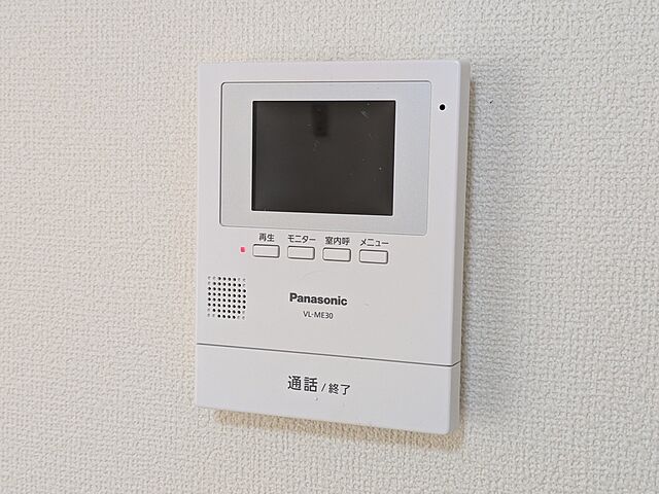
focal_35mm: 51
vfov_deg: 28.6
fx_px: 971
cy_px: 247
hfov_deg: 37.5
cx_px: 330
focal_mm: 5.43
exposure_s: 1/60
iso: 93
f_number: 1.89
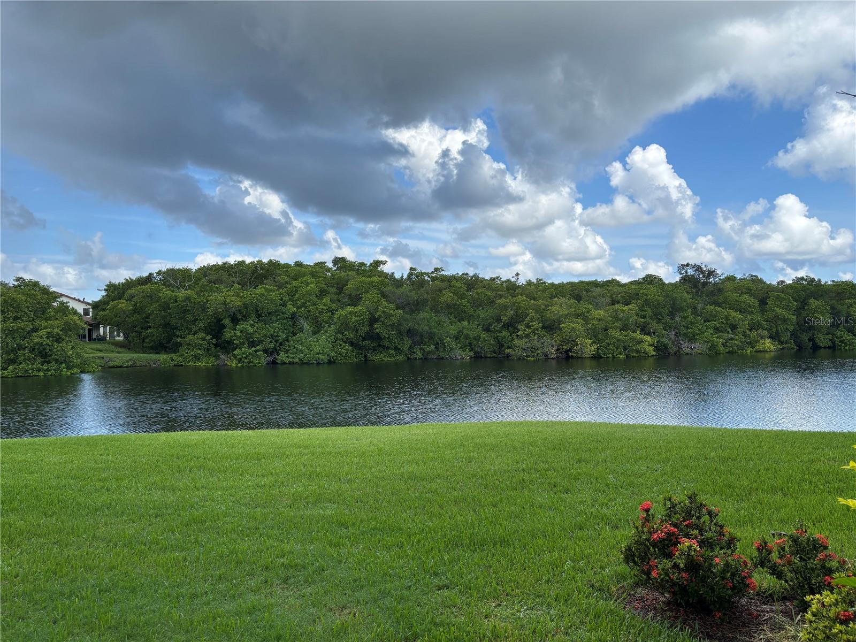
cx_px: 428
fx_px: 643
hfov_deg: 67.3
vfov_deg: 53.1
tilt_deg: +1.6
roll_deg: +1.3
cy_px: 321
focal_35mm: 26
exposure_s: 1/2571
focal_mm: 5.96
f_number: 1.6
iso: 50
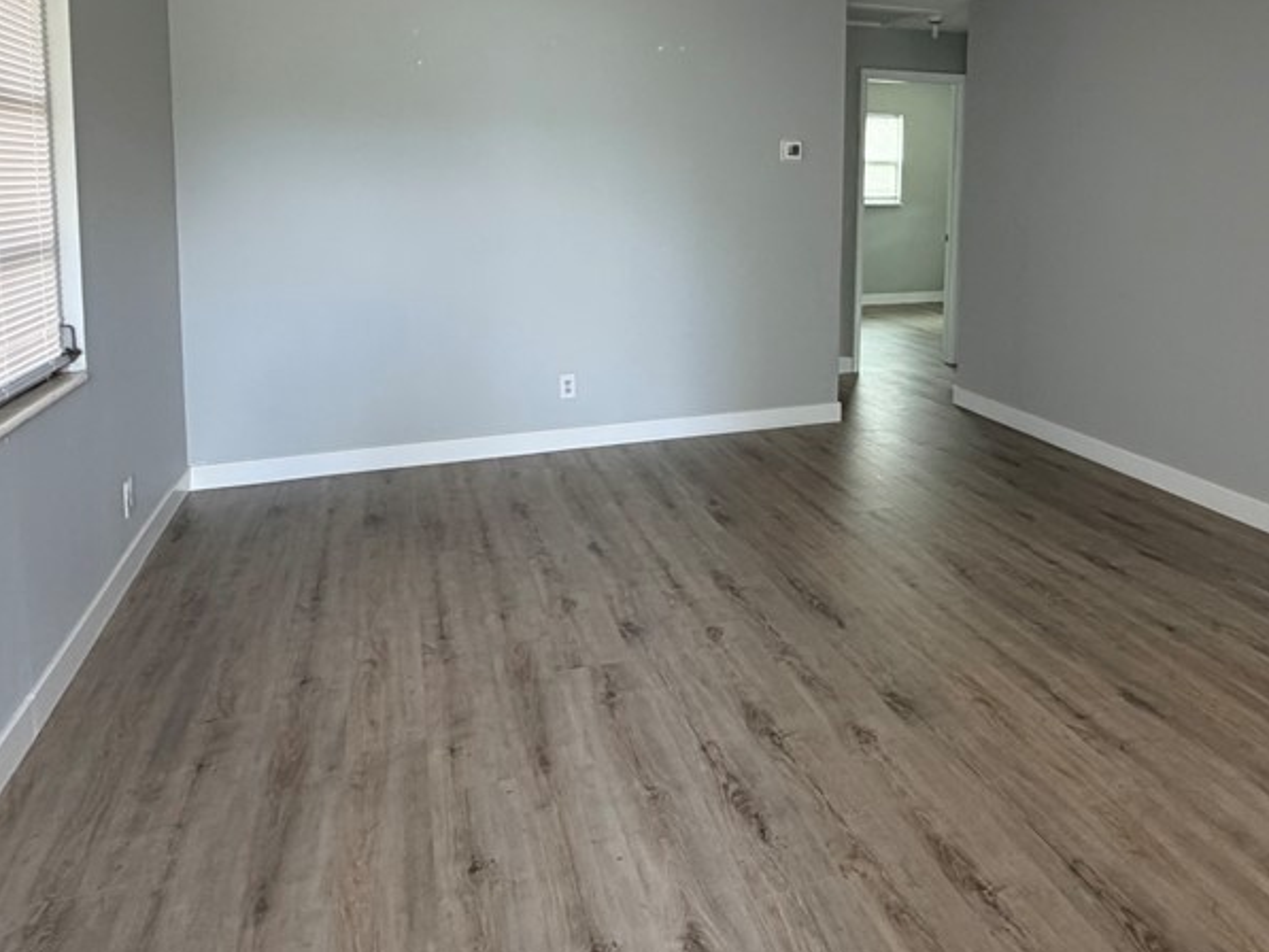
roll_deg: +0.1
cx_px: 693
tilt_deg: -5.0
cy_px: 251
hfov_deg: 71.4
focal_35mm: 24
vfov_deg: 54.5
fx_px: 880
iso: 200
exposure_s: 1/60
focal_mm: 2.22
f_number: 2.2
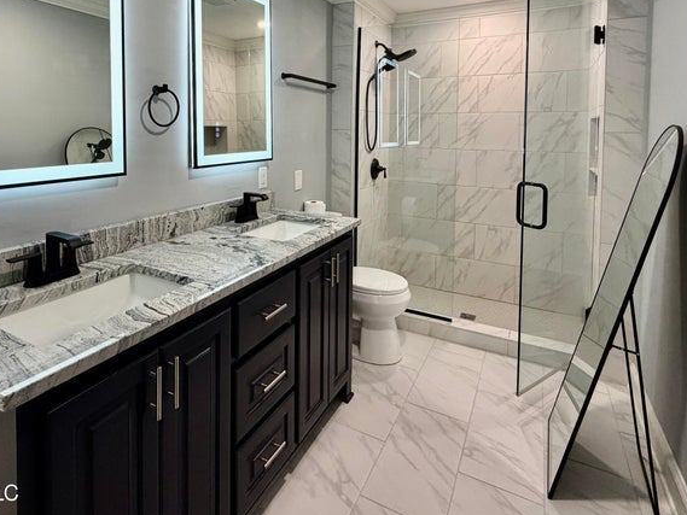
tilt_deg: -2.2
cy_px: 142
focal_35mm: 21
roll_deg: +0.3
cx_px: 305
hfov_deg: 78.7
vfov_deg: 60.7
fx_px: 417
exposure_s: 1/120
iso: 250
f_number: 2.2
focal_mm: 2.22
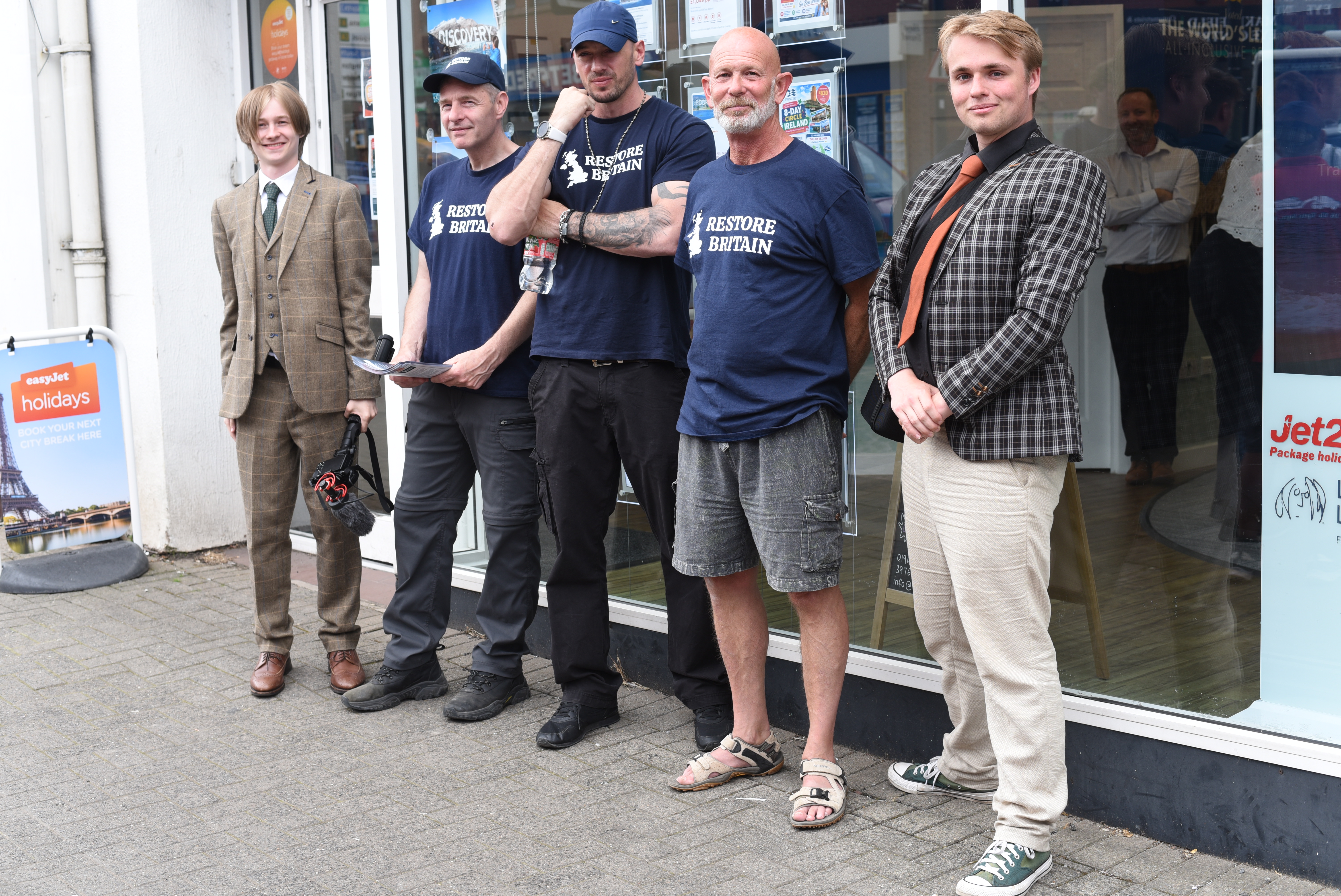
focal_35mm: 50
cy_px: 448
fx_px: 1863
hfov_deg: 39.6
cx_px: 670
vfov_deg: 27.0
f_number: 6.3
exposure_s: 1/160
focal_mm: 50
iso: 200
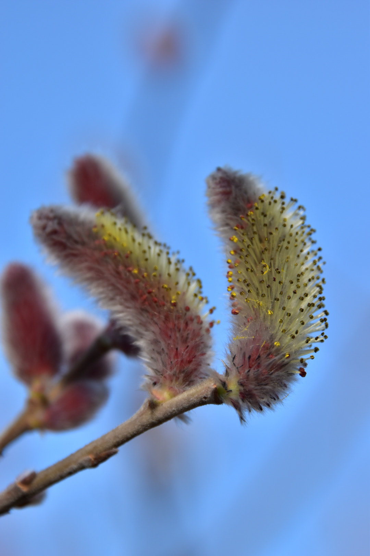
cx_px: 185
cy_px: 278
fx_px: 5781
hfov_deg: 3.7
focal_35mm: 375
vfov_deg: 5.5
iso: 250
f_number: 6.3
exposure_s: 1/800
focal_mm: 250
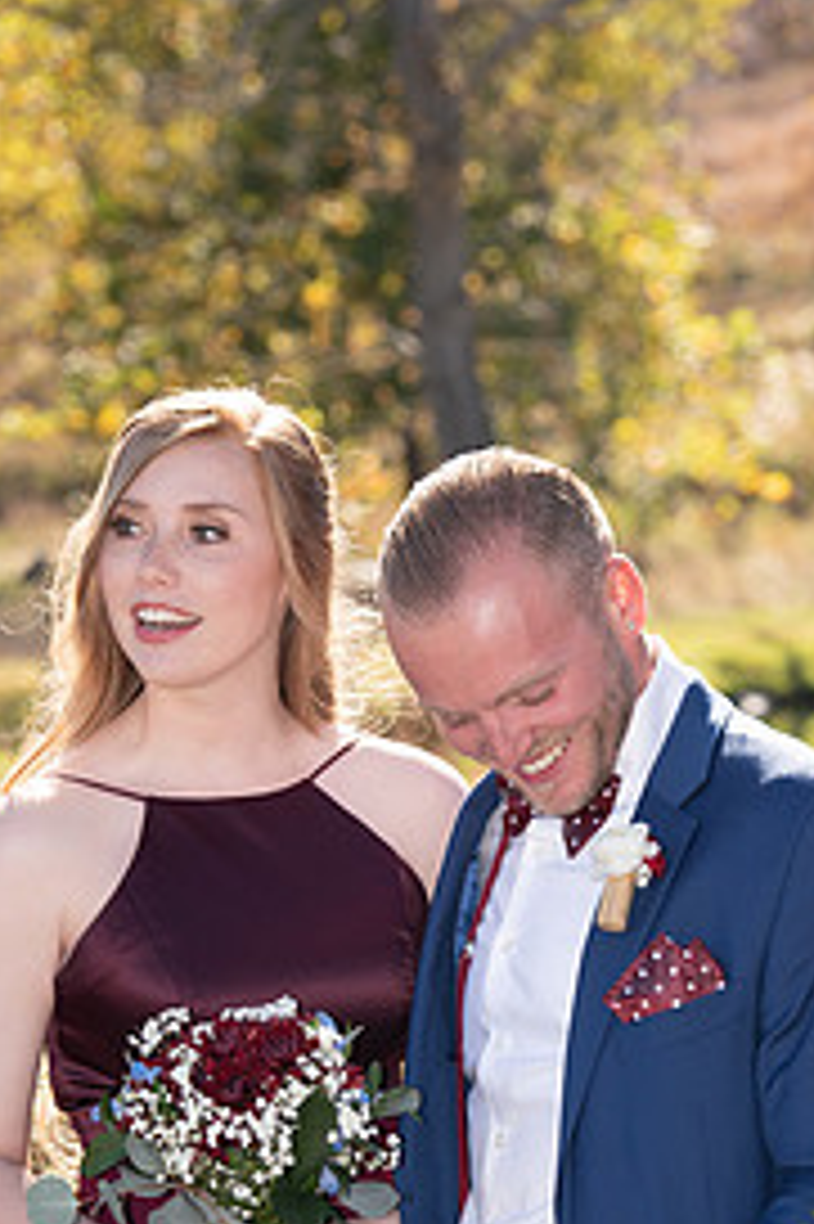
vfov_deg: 9.9
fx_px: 7029
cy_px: 963
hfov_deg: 6.6
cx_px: 594
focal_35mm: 207
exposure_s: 1/200
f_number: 7.1
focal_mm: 125
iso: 80
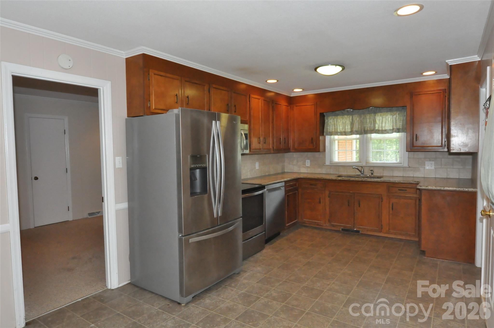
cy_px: 164
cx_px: 247
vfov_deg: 59.4
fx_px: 288
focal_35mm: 21
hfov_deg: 81.3
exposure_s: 1/60
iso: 3200
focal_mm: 14
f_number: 8
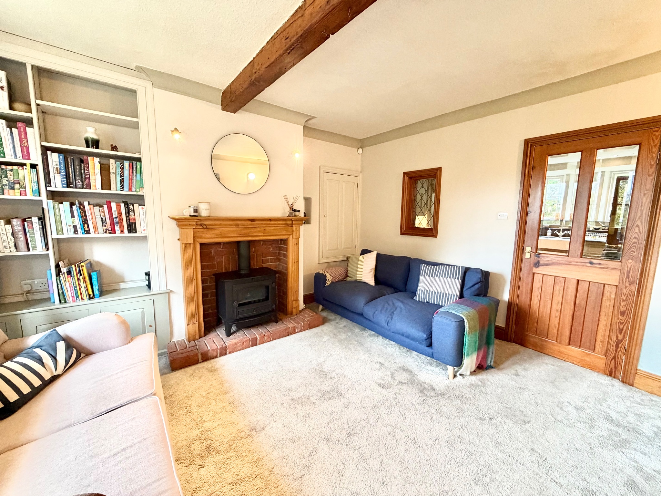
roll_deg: -0.6
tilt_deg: -8.1
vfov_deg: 85.7
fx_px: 267
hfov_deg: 102.1
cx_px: 330
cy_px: 248
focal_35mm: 14
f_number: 2.2
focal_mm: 2.22
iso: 320
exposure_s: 1/50
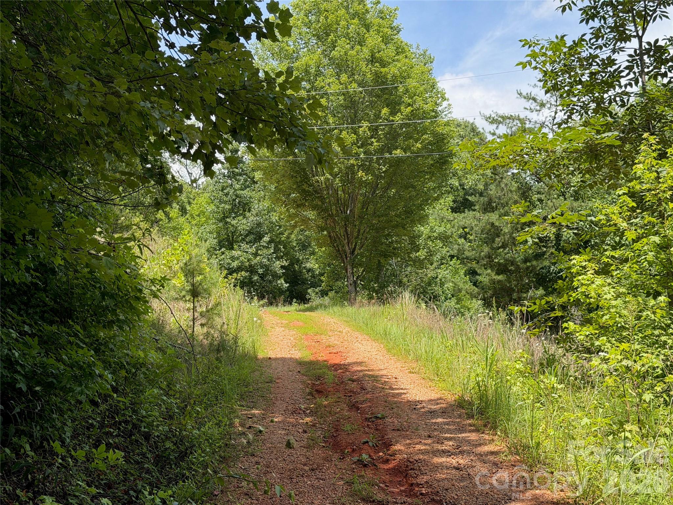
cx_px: 336
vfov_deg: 30.3
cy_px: 252
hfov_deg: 39.7
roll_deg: +4.2
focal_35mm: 48
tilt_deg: +9.4
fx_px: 933
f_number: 1.78
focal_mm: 6.76
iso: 100
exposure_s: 1/2033
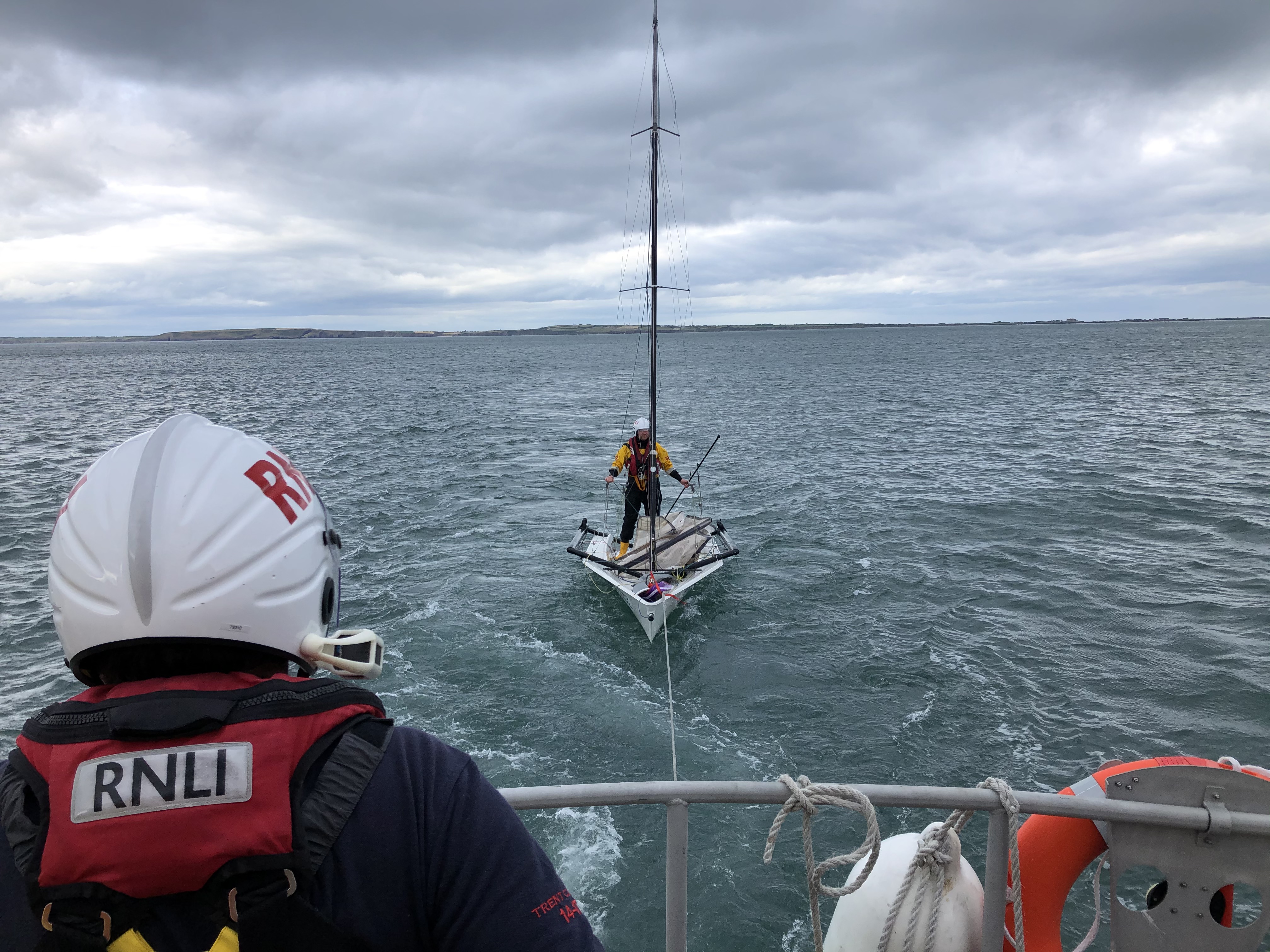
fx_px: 1027
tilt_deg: -8.0
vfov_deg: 49.7
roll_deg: +2.6
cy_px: 476
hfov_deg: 63.4
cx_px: 635
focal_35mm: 28
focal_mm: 3.99
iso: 20
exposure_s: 1/716
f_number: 1.8
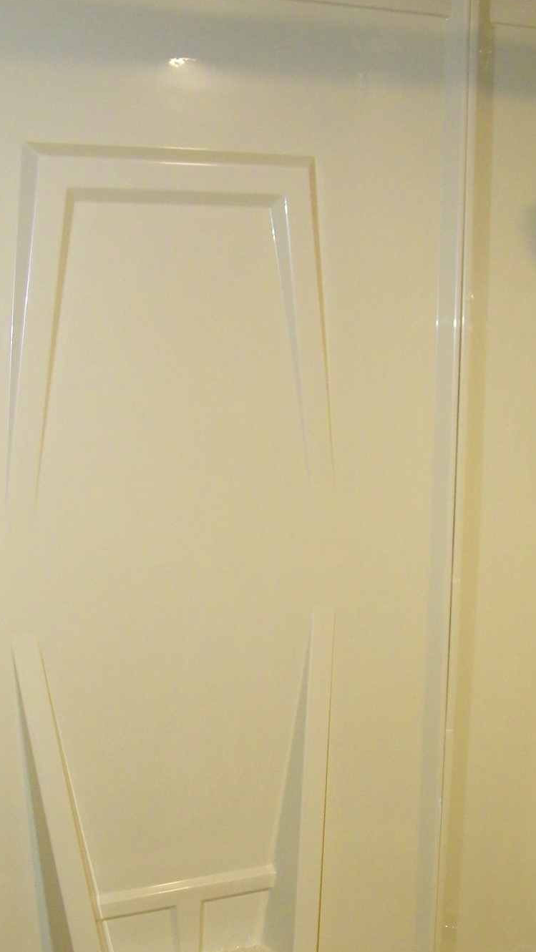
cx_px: 268
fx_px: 1111
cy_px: 636
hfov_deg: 27.1
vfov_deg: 45.7
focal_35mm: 44
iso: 200
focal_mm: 5
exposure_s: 1/30
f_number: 3.5
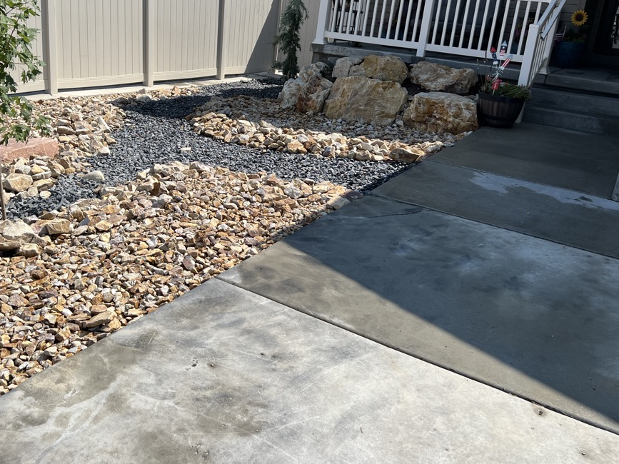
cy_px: 195
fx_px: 644
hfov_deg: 51.2
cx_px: 263
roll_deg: -5.8
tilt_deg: -17.1
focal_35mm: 36
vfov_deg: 39.5
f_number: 1.5
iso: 50
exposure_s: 1/4831
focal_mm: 5.7
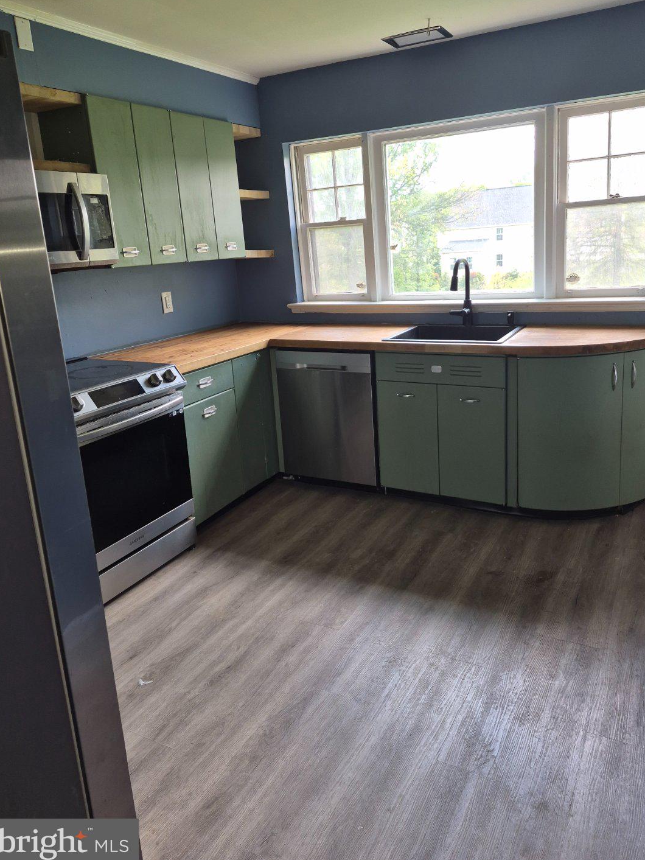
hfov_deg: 54.9
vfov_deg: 69.3
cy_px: 401
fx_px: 621
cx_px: 337
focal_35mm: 25
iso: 50
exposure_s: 1/120
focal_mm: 5.4
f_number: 1.8
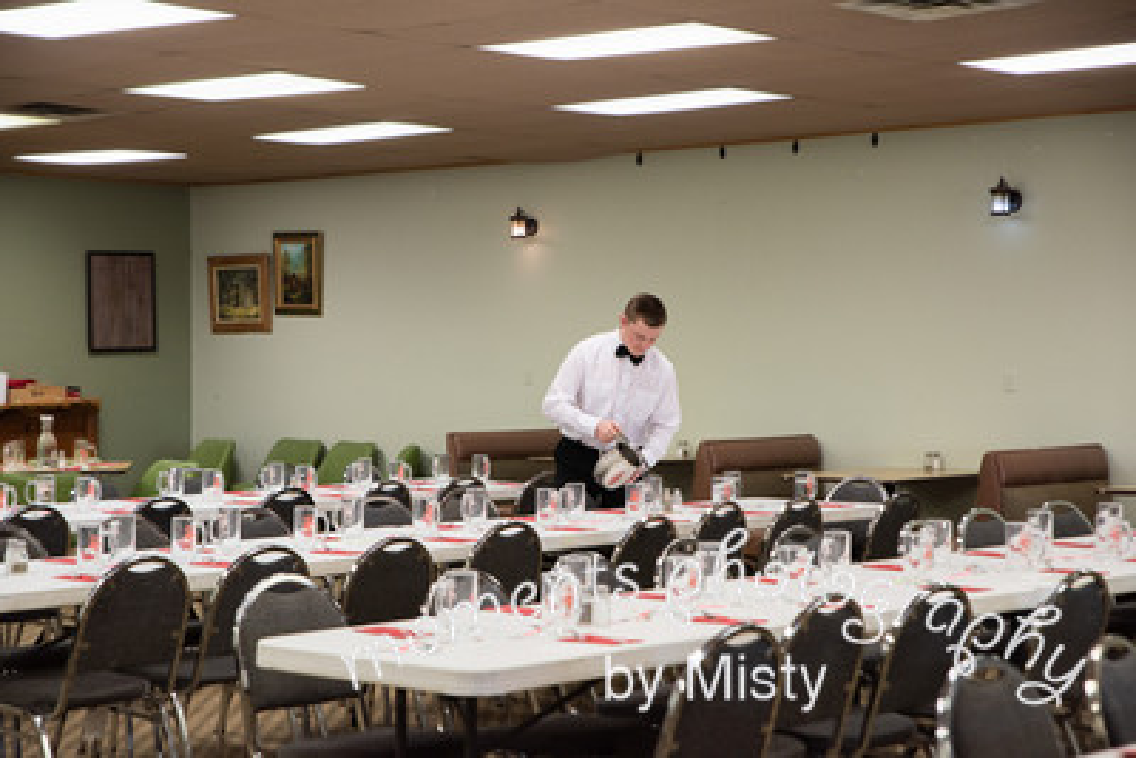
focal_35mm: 70
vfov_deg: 19.5
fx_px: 2210
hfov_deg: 28.8
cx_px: 568
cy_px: 379
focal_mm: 70
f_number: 4
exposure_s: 1/125
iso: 640
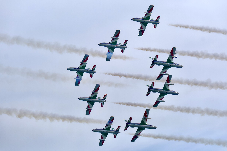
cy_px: 75
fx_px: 1898
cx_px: 114
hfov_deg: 6.8
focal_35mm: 301
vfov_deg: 4.6
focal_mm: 200
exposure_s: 1/4000
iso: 800
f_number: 8
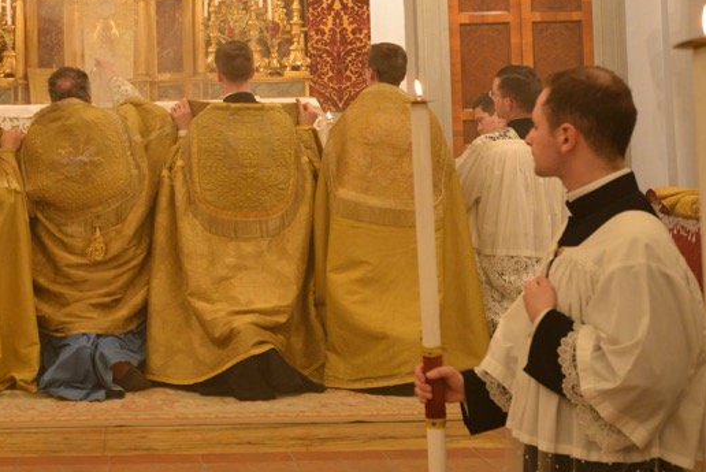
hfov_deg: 31.3
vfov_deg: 21.8
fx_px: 1217
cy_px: 122
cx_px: 112
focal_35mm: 62
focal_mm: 32
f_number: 4.5
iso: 1600
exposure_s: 1/80
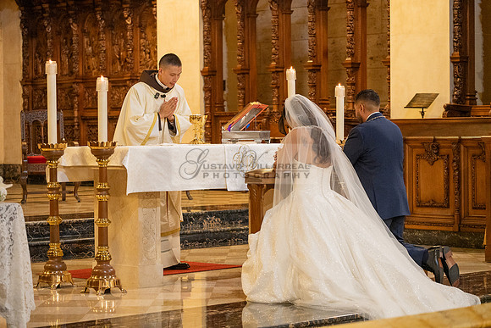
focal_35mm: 97
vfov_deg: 14.1
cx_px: 246
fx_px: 1323
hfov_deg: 21.0
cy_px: 164
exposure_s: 1/200
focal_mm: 97
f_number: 4
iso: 3200
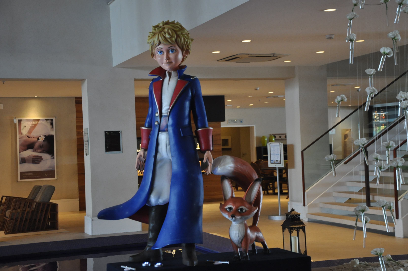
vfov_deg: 20.1
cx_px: 204
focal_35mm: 68
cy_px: 136
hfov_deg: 29.9
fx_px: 764
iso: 800
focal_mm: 45
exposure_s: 1/20
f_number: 4.8
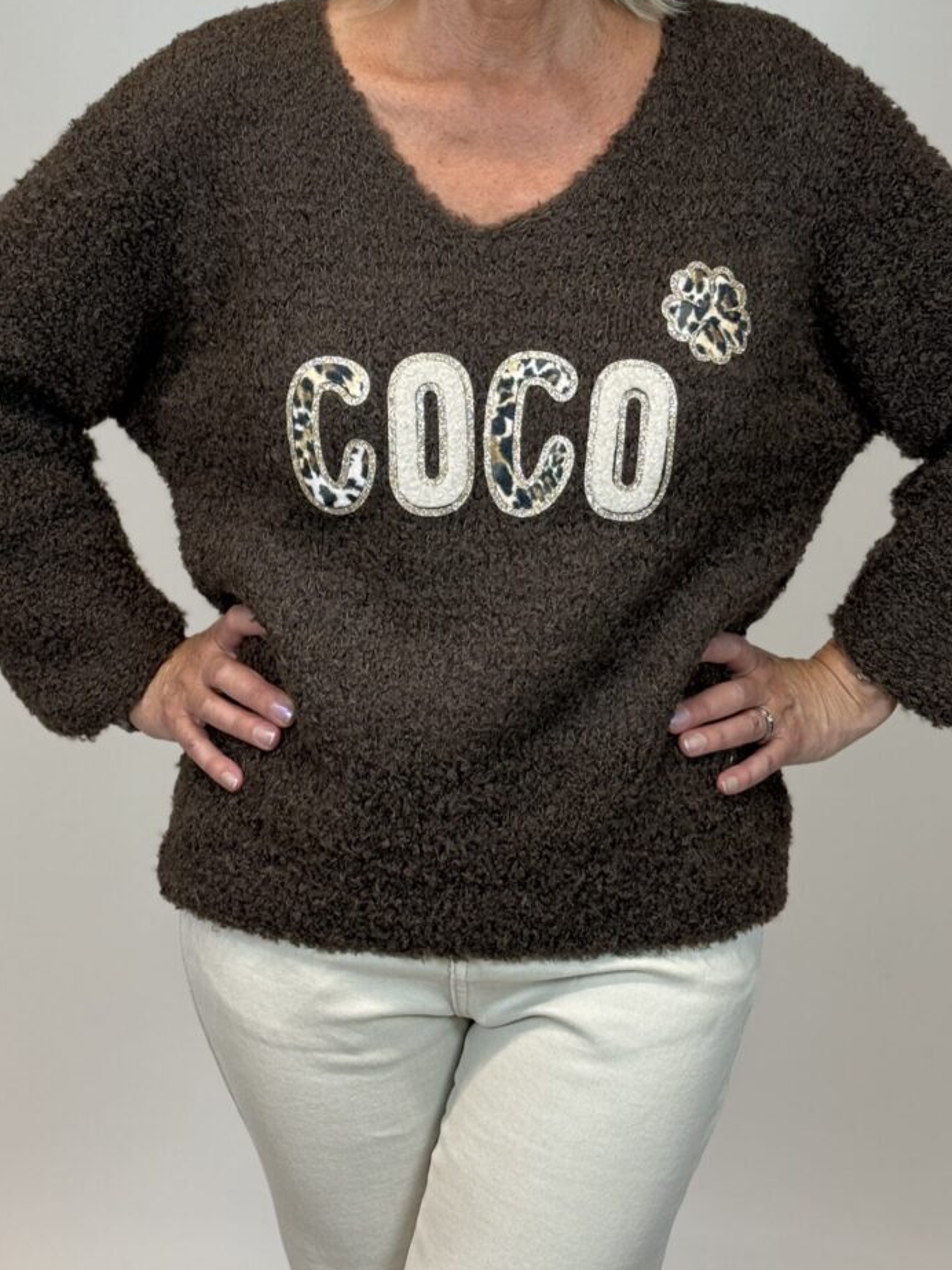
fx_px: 2604
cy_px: 368
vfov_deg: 27.1
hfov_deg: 20.7
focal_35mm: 71
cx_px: 480
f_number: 1.78
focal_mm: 6.76
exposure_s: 1/60
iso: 100
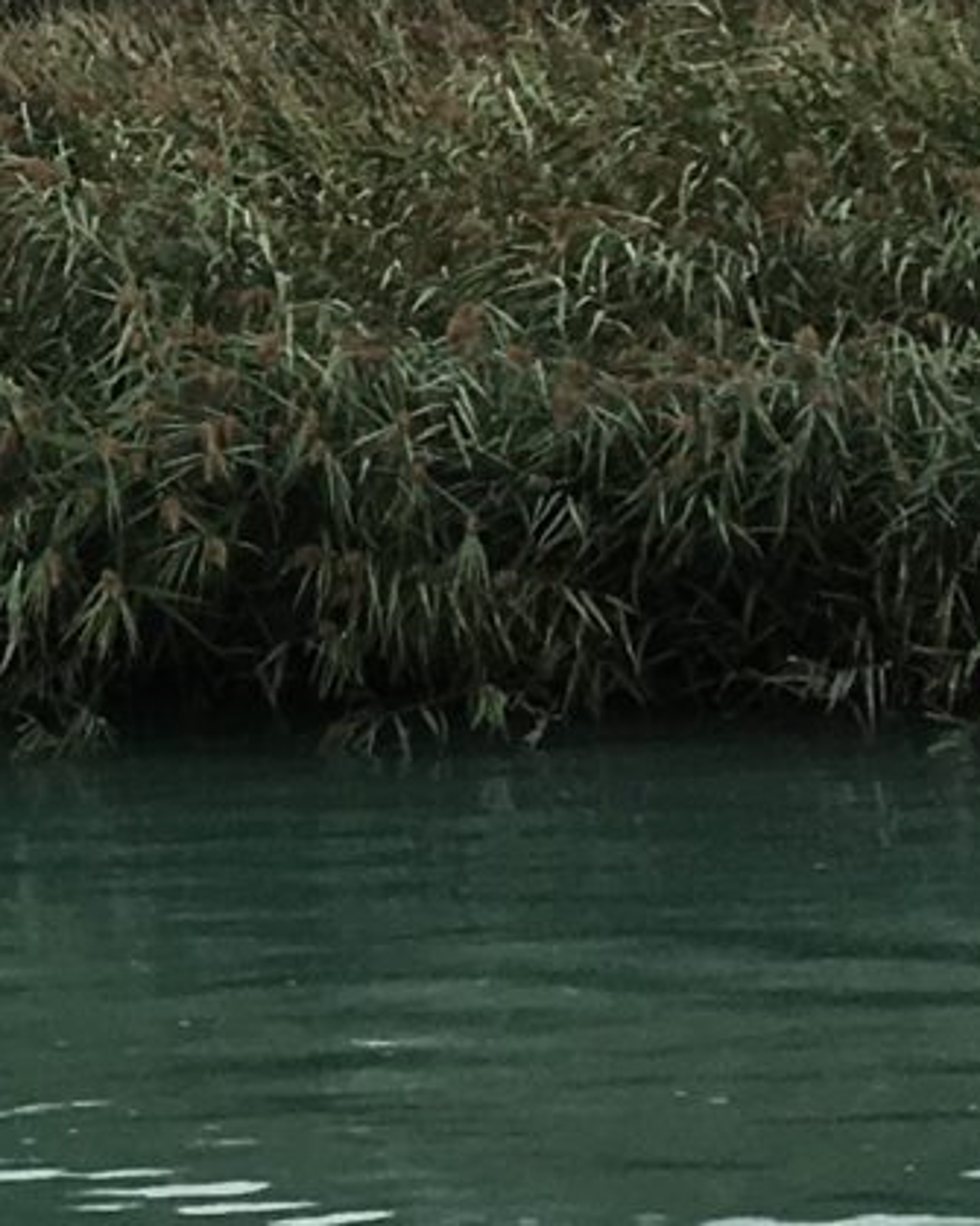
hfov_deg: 8.1
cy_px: -436
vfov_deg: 10.9
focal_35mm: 173
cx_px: -1553
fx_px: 6274
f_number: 2.2
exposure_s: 1/1282
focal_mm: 4.15
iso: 25
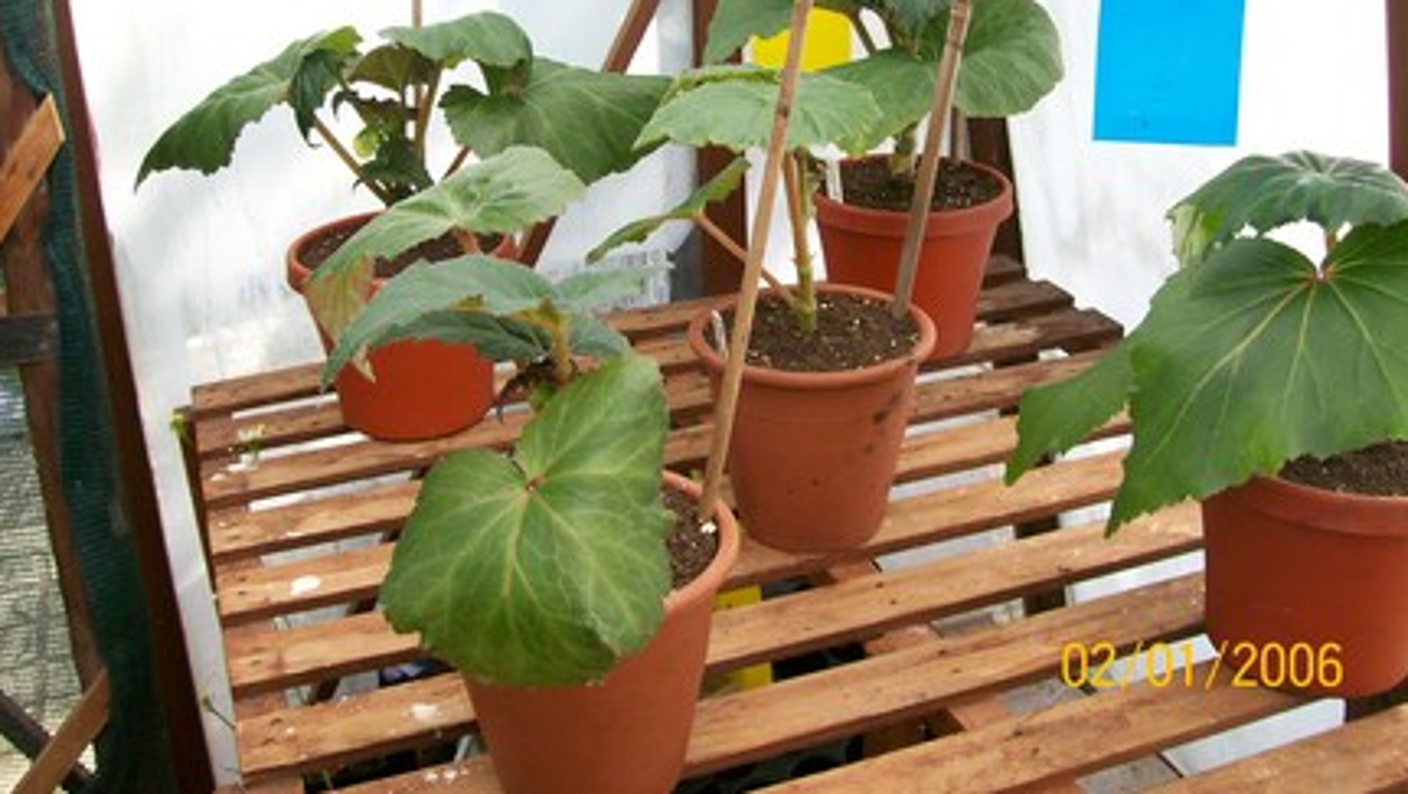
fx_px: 1494
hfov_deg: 50.5
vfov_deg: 29.5
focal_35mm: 40
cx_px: 696
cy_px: 258
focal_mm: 6
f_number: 2.7
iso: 80
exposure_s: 1/270
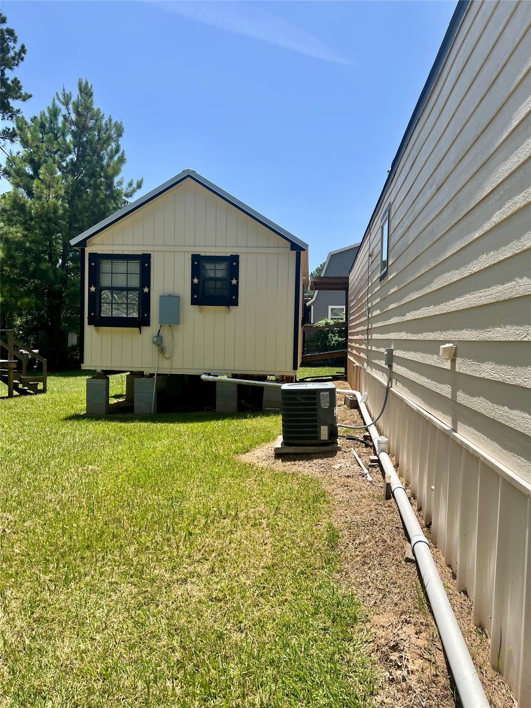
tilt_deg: +0.2
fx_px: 532
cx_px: 266
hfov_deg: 53.1
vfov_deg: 67.3
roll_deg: -0.4
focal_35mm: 26
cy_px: 354
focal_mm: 5.7
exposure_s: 1/3356
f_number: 1.5
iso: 50
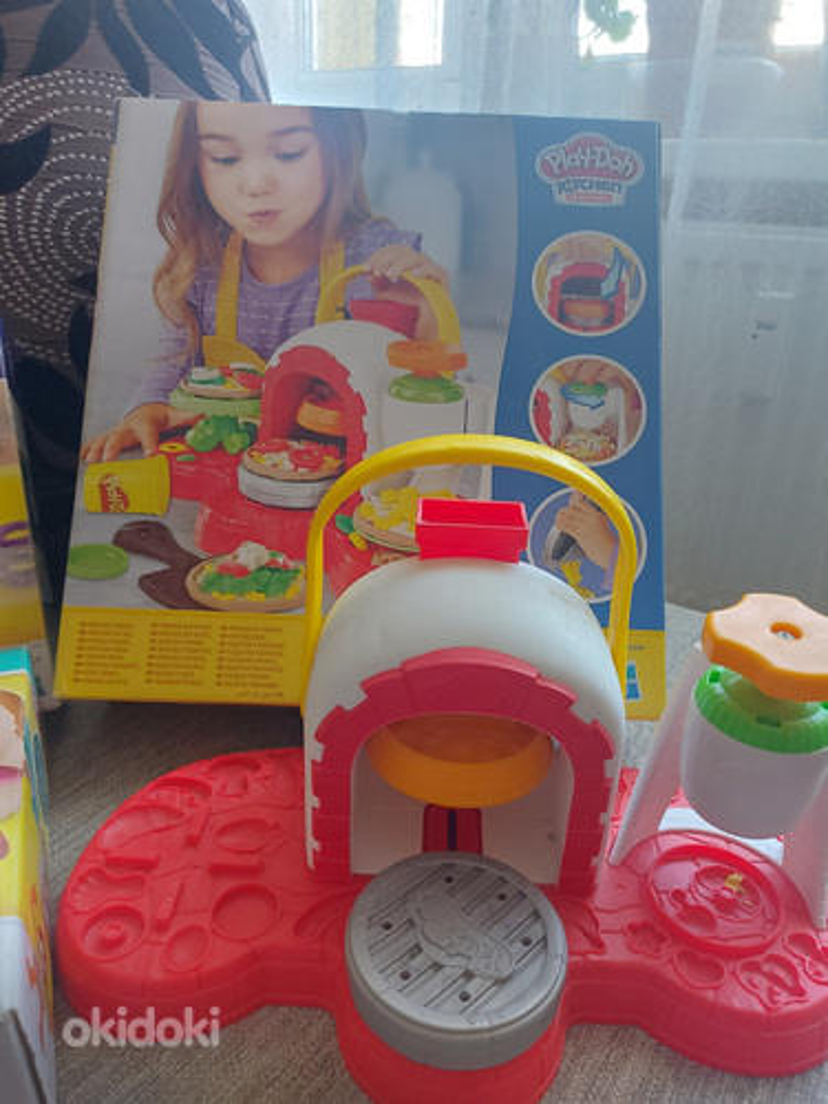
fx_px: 765
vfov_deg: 71.6
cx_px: 414
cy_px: 552
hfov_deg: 56.8
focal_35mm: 24
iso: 200
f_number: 1.8
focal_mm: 5.23
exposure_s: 1/50
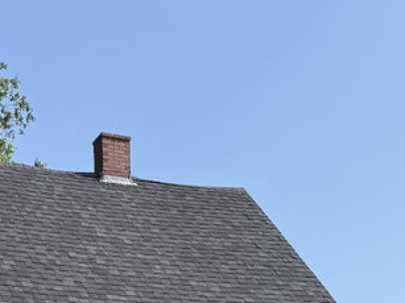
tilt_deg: +11.2
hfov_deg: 24.2
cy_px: 451
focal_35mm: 80
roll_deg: +0.8
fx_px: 936
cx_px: 119
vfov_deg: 16.8
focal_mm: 6.76
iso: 80
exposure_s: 1/3425
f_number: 1.78
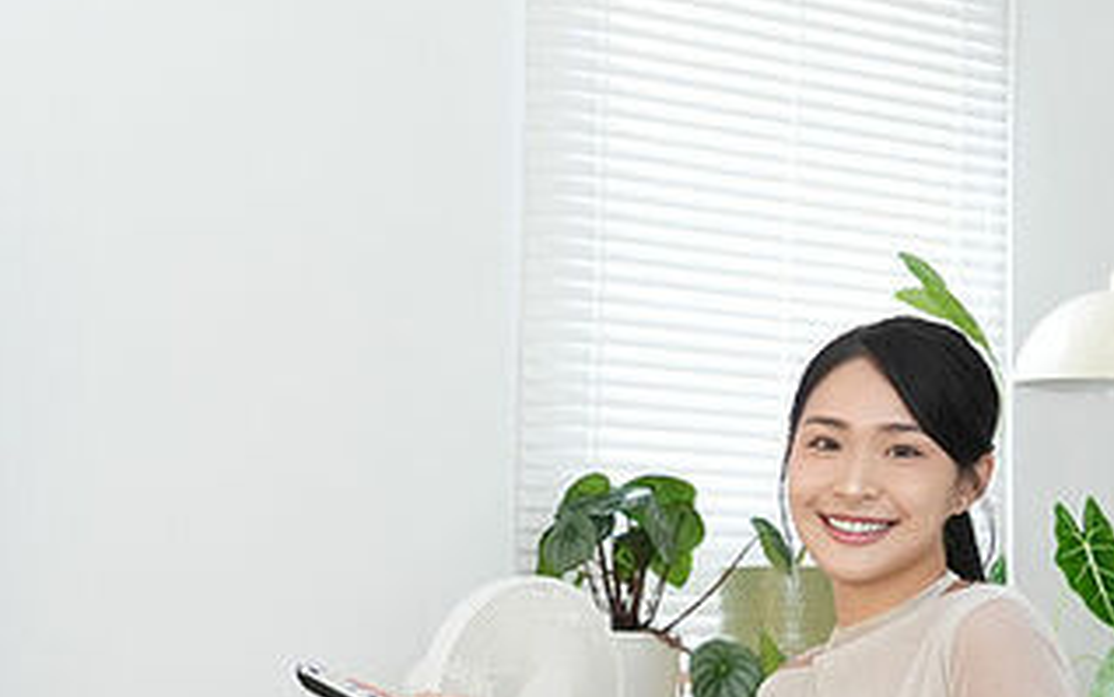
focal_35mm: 90
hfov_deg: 21.6
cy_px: 781
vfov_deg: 14.2
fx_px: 2733
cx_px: -182
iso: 500
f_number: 2.8
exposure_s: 1/160
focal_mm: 24
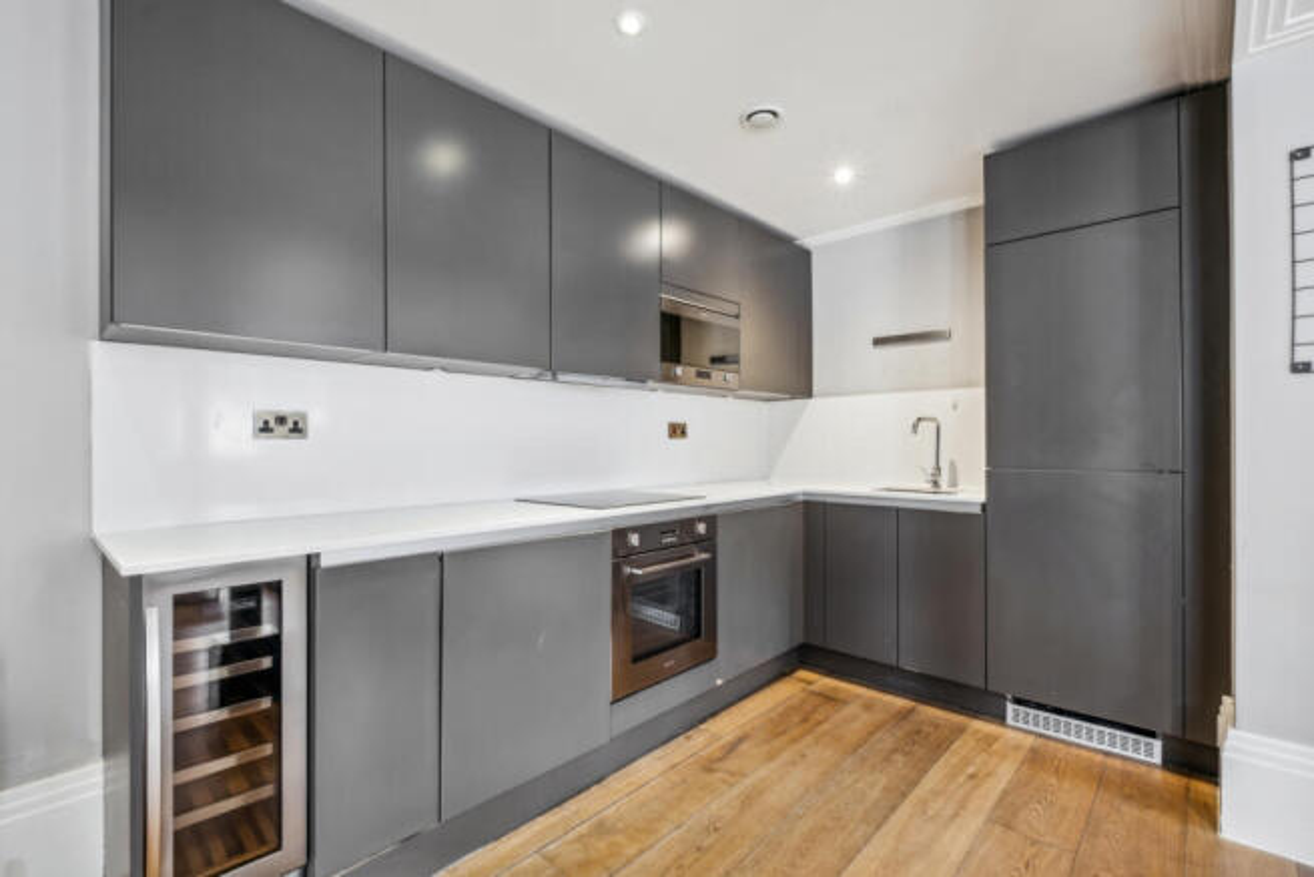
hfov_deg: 100.4
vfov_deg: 77.4
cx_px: 657
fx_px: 548
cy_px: 438
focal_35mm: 15
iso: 400
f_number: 11
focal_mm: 10
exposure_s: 1/1.67
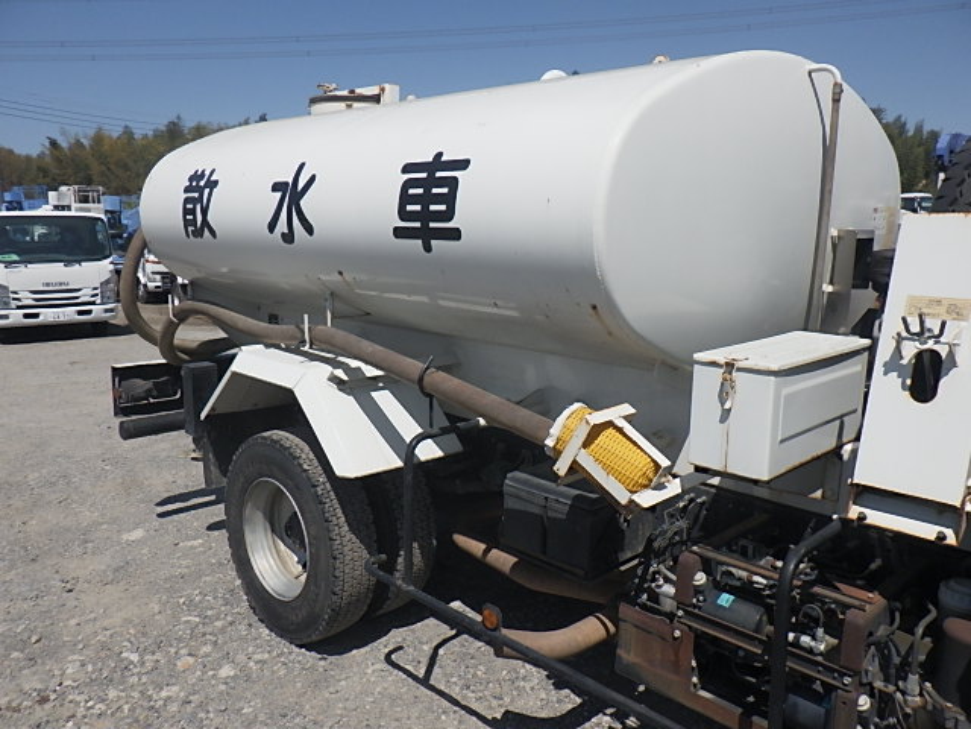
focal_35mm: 28
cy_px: 364
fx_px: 785
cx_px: 486
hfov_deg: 63.4
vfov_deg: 49.7
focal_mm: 5
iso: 250
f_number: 4.2
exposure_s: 1/3200
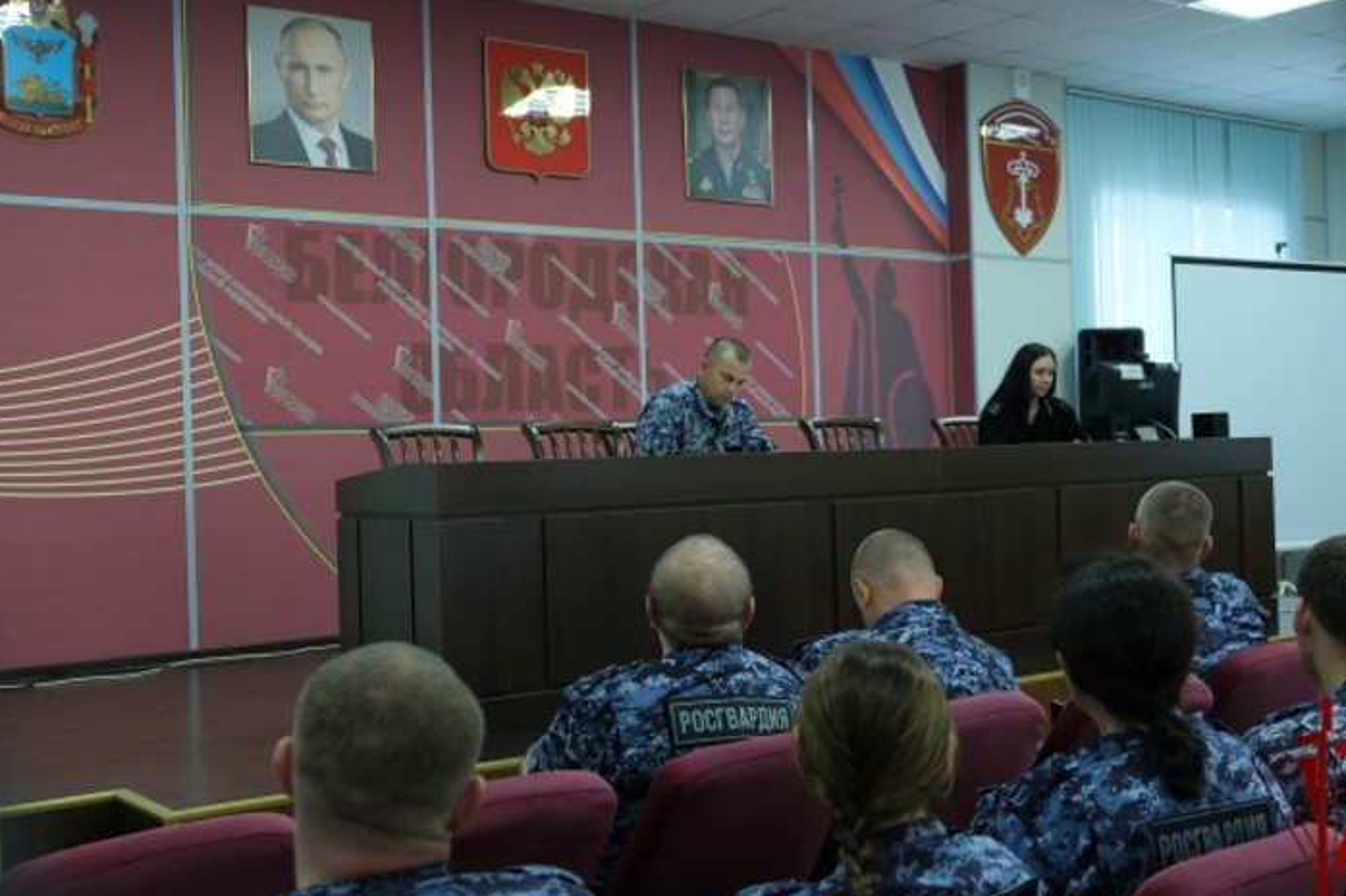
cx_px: 694
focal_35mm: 43
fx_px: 1607
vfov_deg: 31.2
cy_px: 447
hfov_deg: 45.4
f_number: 3.2
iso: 1250
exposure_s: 1/150
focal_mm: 26.5
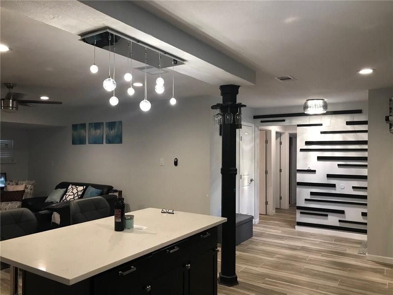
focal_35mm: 28
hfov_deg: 63.4
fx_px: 318
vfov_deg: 49.7
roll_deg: -0.1
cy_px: 148
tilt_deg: +1.0
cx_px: 196
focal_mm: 3.99
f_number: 1.8
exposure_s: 1/17
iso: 40
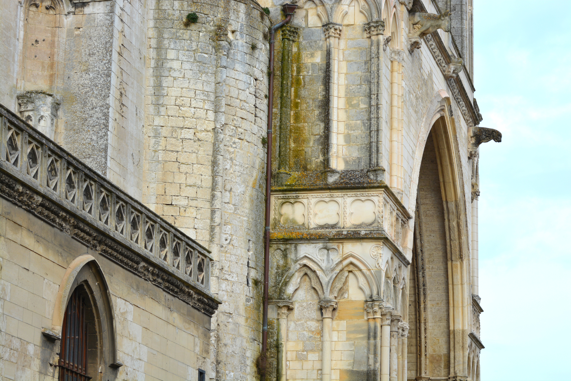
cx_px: 286
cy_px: 190
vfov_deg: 13.0
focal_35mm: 105
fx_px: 1665
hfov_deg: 19.5
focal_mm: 70
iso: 100
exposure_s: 1/125
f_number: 8
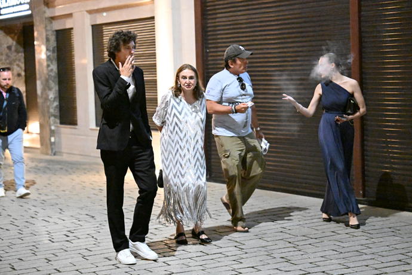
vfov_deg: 16.9
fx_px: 927
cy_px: 138
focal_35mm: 81
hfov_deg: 25.1
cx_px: 206
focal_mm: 81
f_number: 2.8
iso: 40000
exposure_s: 1/200
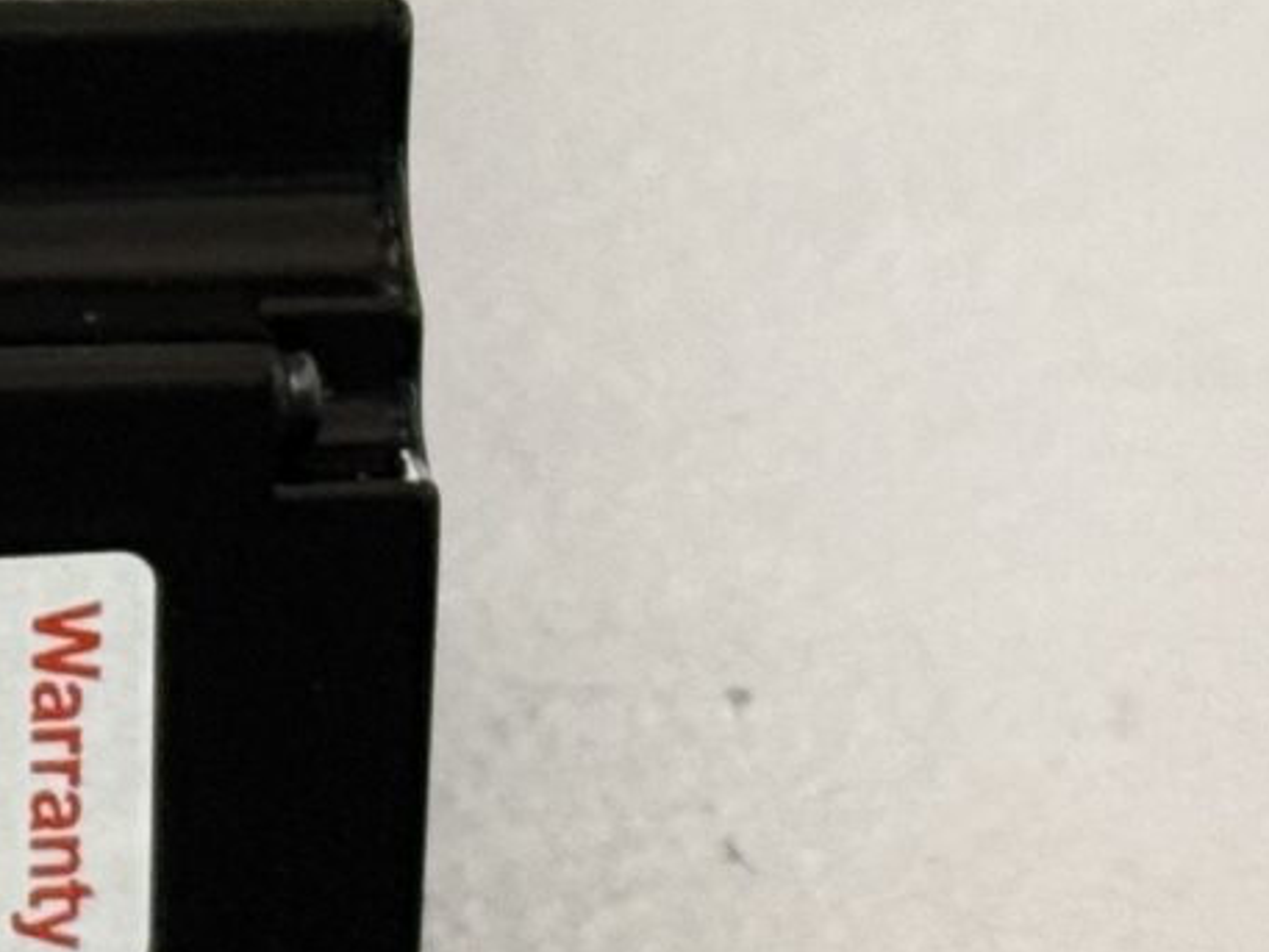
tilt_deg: -23.7
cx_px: -1072
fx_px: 9864
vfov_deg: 5.5
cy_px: 627
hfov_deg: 7.1
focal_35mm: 269
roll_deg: +1.7
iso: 250
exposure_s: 1/50
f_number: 1.78
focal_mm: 6.76
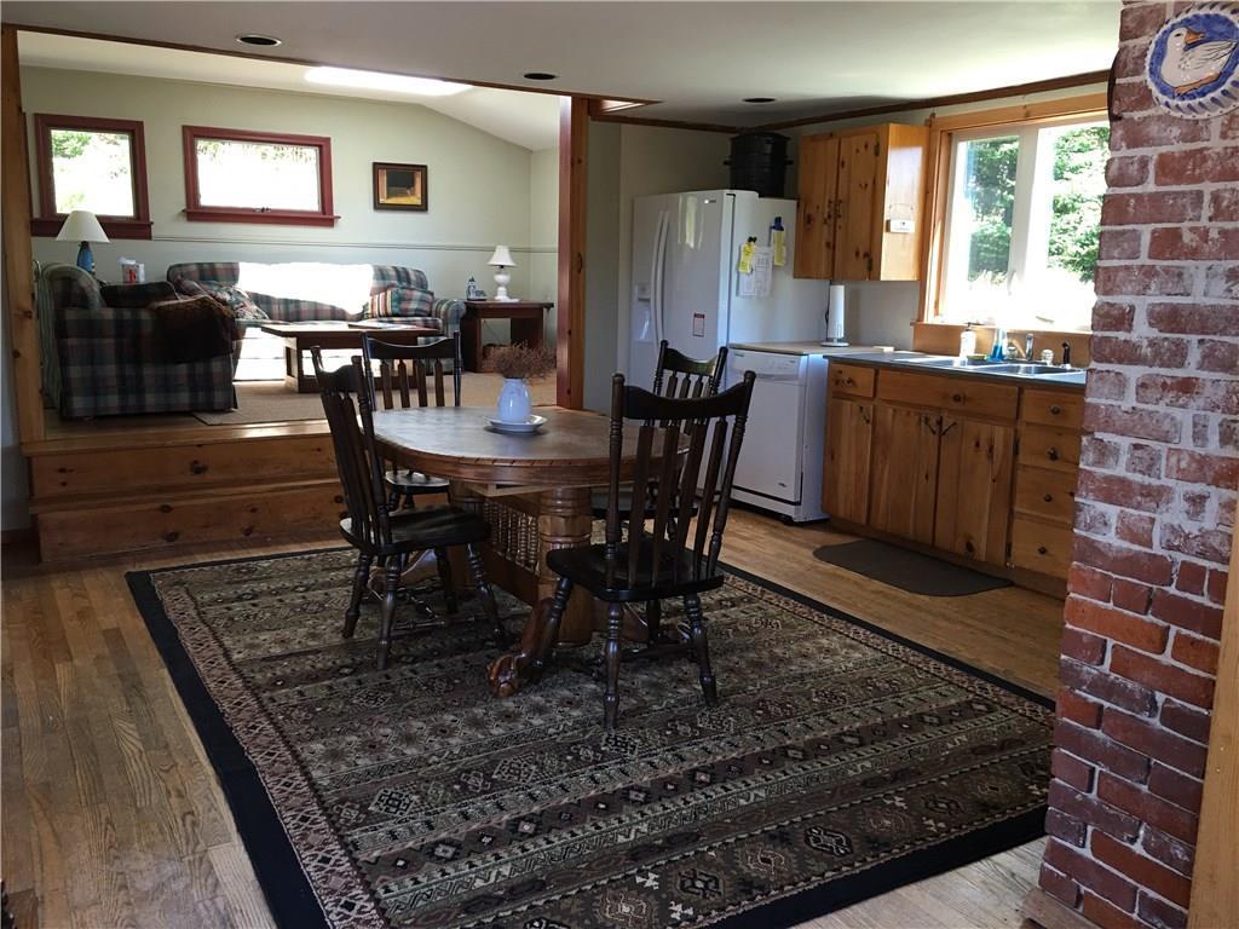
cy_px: 464
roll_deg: -0.3
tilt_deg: -10.2
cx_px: 620
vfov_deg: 48.2
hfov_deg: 61.7
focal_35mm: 29
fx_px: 1038
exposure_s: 1/33
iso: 40
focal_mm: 4.15
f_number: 2.2
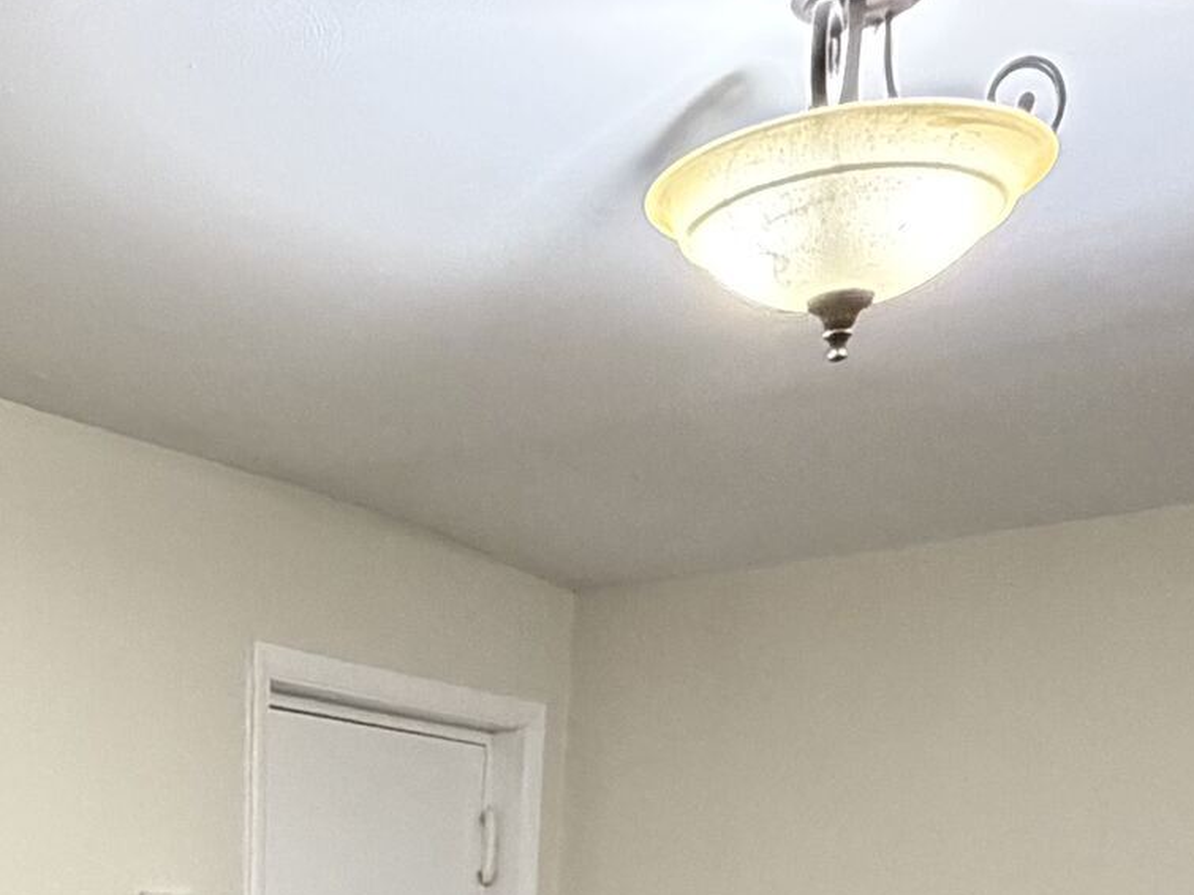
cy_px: 1523
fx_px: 1966
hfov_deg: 32.8
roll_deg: +0.1
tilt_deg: -14.3
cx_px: 228
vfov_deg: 20.1
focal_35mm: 57
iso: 500
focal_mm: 2.22
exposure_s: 1/60
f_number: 2.2
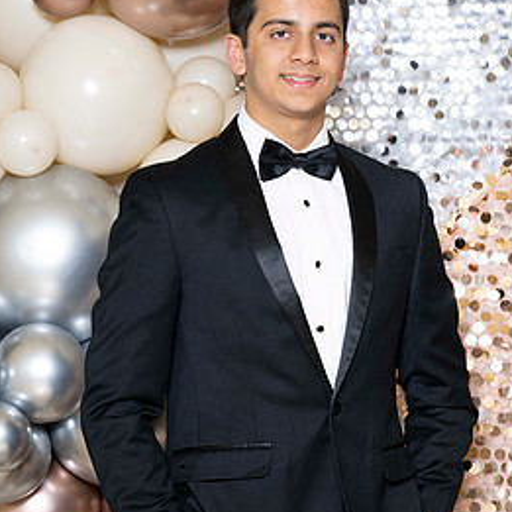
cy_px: 261
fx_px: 3681
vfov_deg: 8.0
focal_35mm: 220
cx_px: 275
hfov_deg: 8.0
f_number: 5.6
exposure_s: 1/200
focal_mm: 150
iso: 250
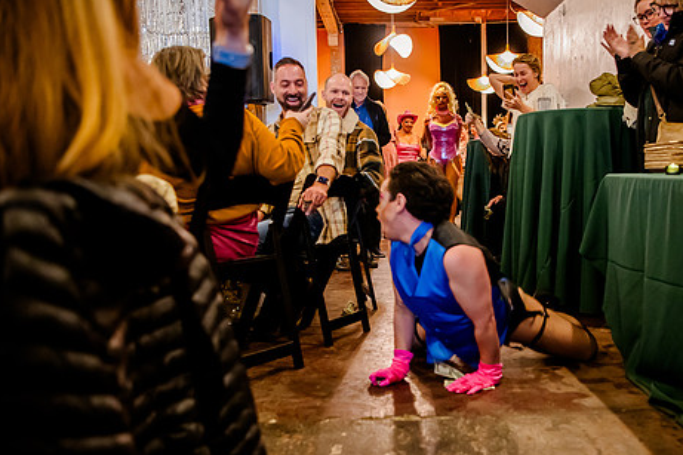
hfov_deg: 47.1
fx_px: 778
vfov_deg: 32.5
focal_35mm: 41
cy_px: 273
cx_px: 414
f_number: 2.8
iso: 5000
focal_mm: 32
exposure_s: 1/60
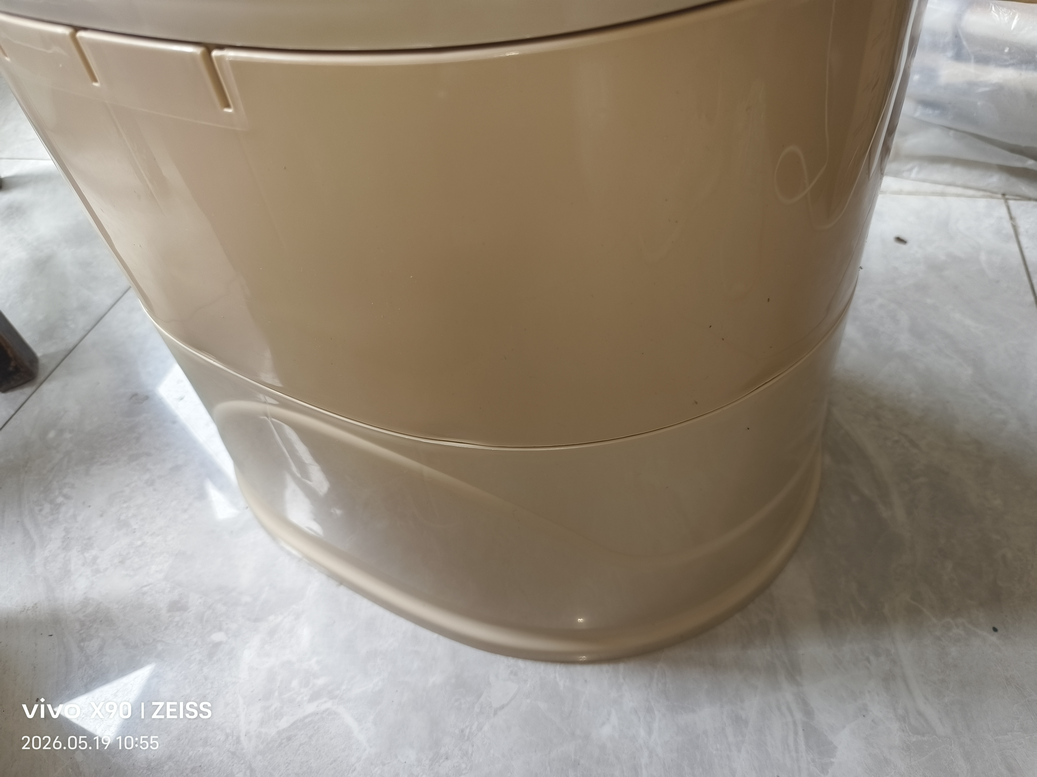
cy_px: 388
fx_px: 689
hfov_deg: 73.9
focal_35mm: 23
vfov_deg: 58.9
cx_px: 518
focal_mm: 5.5
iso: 284
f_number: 1.75
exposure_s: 1/100
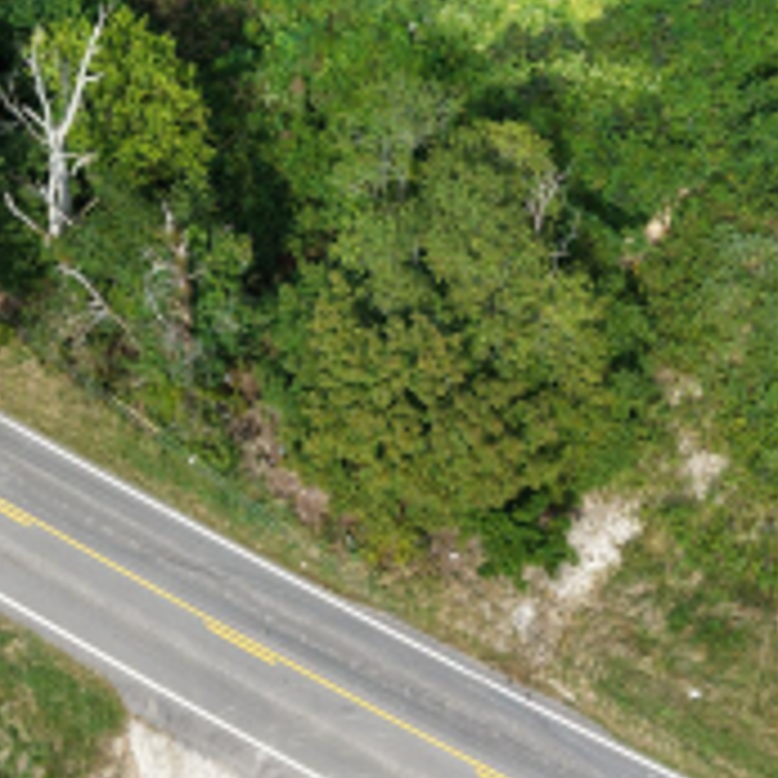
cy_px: -202
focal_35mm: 82
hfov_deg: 21.1
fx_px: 2085
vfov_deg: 19.6
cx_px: 367
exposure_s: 1/1250
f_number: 1.8
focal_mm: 8.67
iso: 100
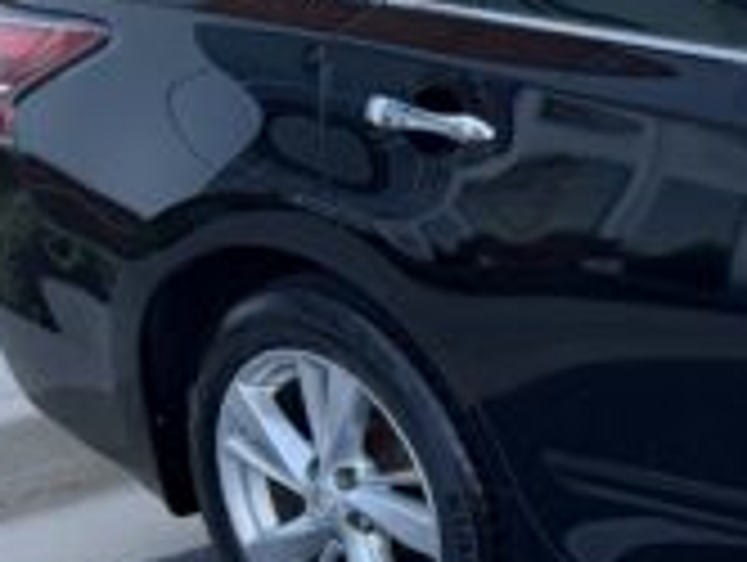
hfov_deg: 13.7
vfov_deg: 12.7
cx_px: 1624
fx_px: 2485
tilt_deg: -19.4
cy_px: 596
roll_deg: +2.4
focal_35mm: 115
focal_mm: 6.76
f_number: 1.78
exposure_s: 1/637
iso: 100
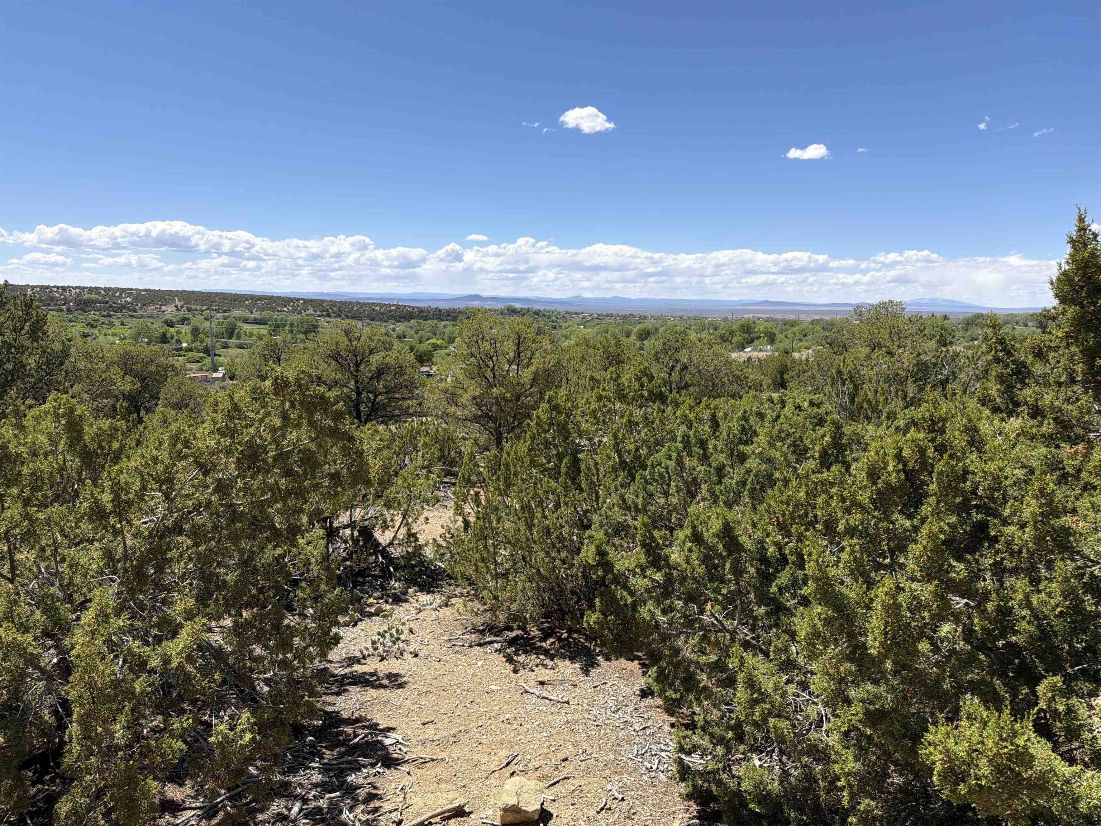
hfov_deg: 71.6
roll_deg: +0.0
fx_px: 763
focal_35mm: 24
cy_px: 413
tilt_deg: -7.3
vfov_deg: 56.8
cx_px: 550
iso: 80
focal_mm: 6.76
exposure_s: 1/5319
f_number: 1.78
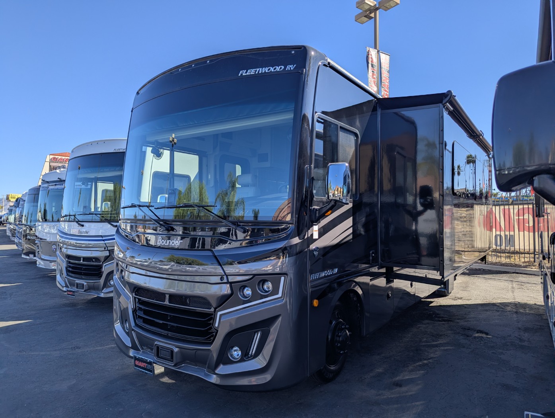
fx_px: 385
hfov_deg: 71.5
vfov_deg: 56.9
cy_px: 209
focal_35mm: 24
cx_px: 278
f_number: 1.85
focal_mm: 6.81
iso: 46
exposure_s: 1/1272
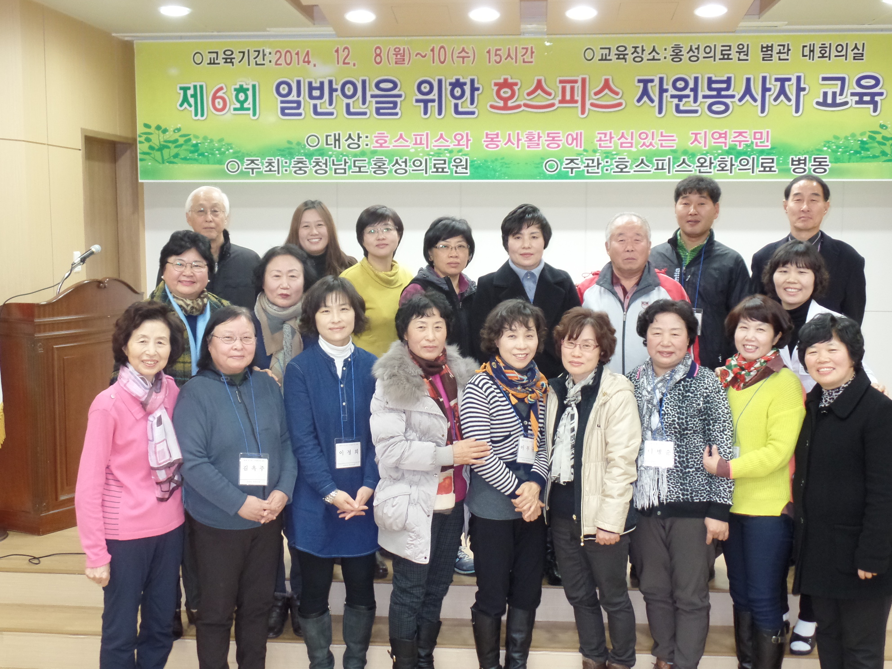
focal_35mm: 42
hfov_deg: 44.8
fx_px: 1082
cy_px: 334
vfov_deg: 34.3
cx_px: 446
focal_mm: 7.5
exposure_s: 1/30
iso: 480
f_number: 3.2
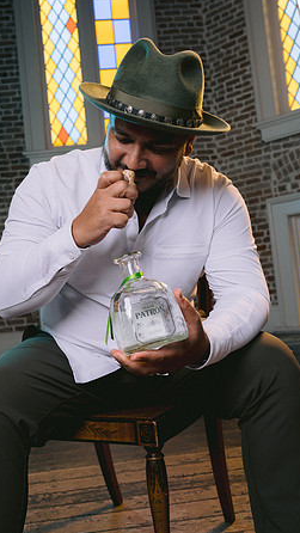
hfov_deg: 32.0
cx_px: 134
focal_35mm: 37
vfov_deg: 54.0
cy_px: 265
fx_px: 523
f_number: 5.6
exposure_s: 1/125
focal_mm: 35
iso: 200
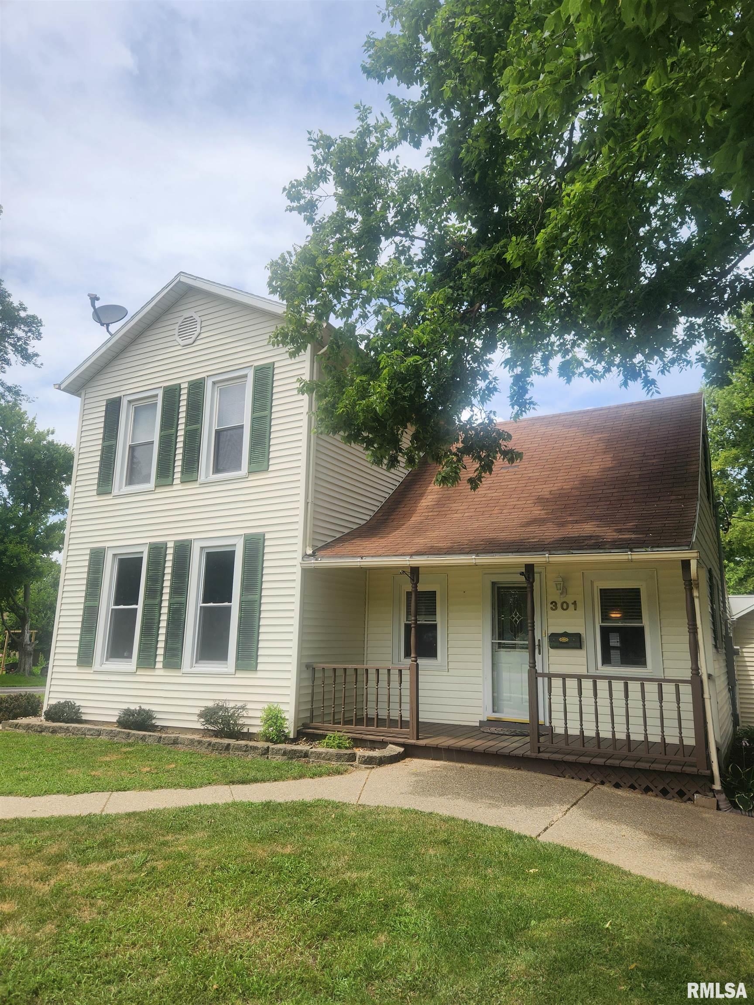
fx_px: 668
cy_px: 502
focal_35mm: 23
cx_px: 377
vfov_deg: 73.9
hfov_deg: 58.9
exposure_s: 1/1311
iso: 20
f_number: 1.8
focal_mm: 5.4
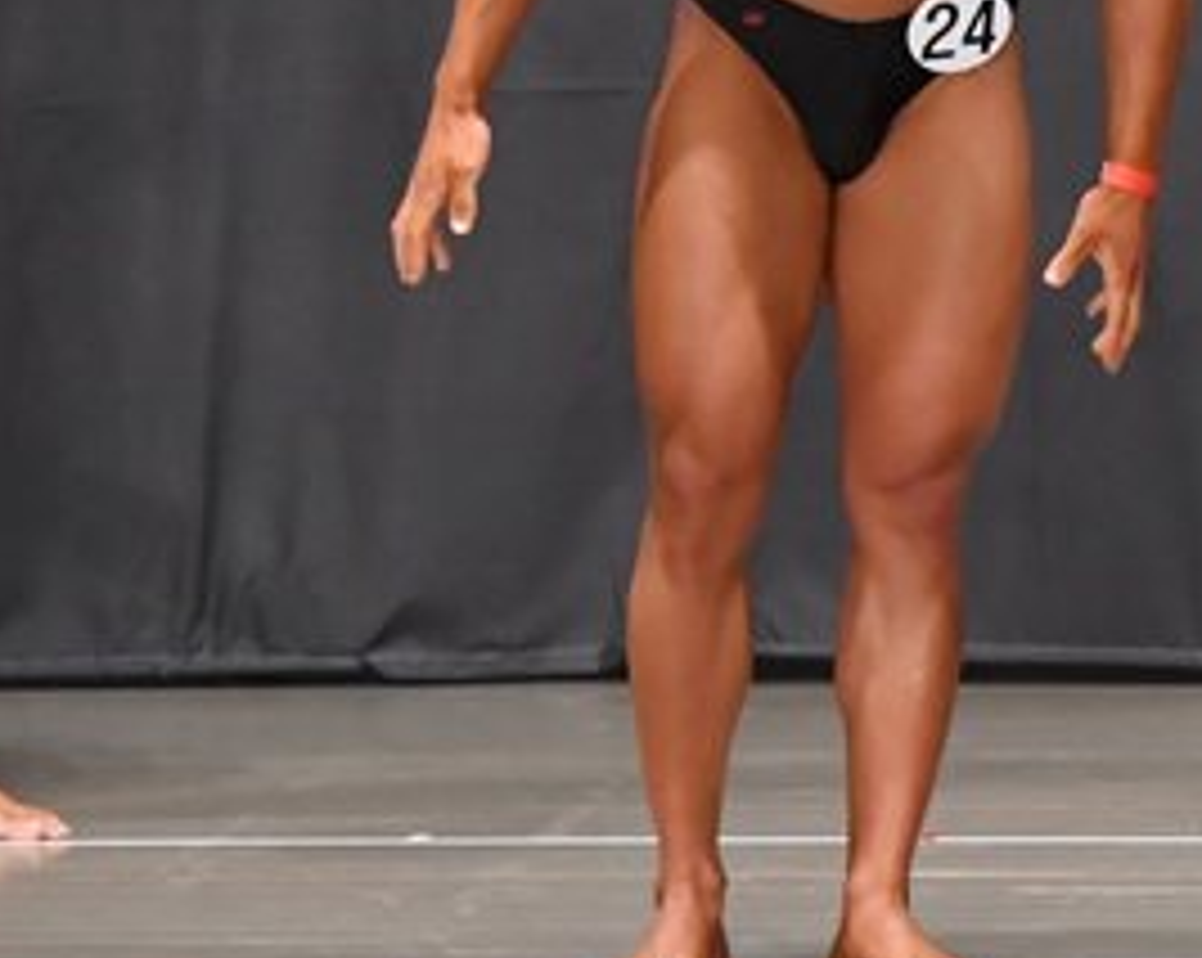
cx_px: 1371
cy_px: 99
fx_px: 18123
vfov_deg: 3.0
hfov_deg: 3.8
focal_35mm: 510
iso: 6400
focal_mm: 125
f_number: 5.6
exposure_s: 1/400
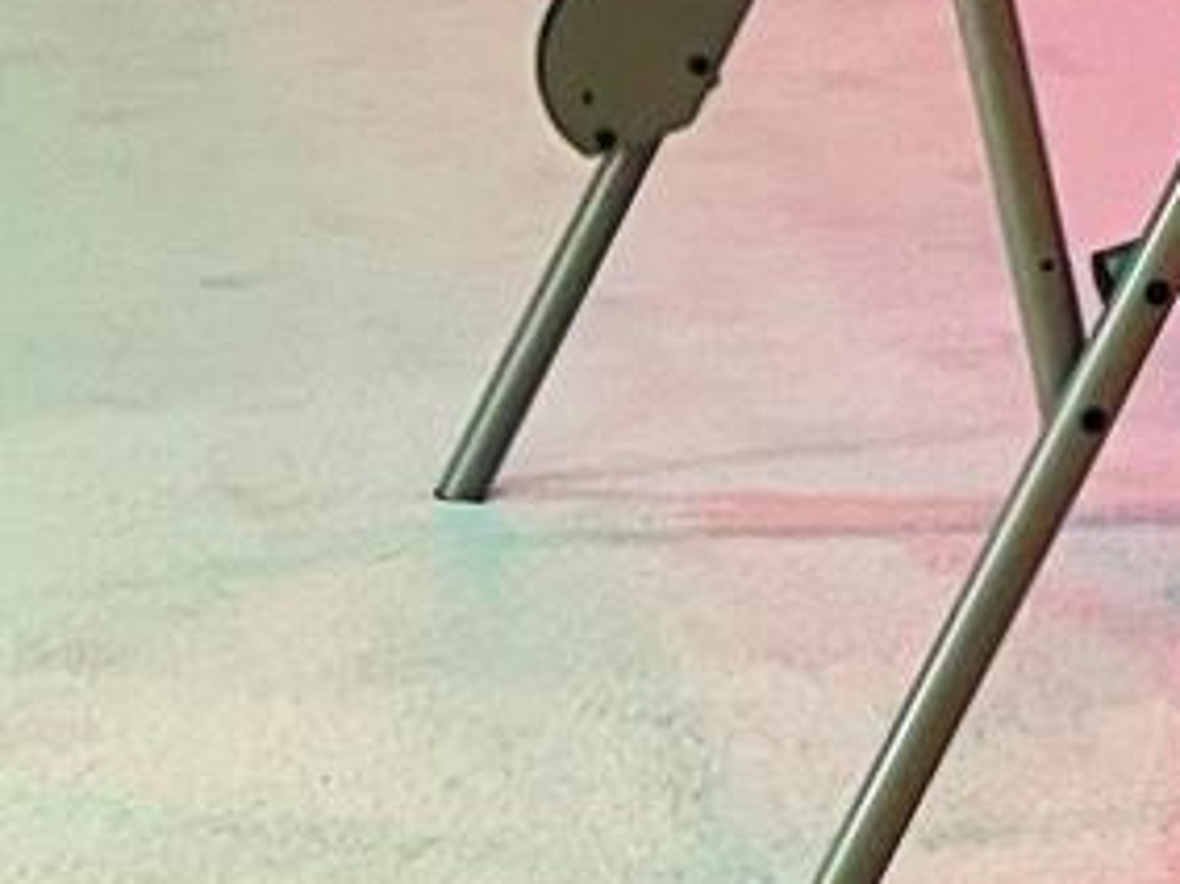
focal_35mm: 188
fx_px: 6406
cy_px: -1063
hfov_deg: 10.4
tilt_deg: -1.5
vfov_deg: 7.5
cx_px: 1167
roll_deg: -1.9
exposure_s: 1/60
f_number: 1.5
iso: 500
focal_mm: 5.7
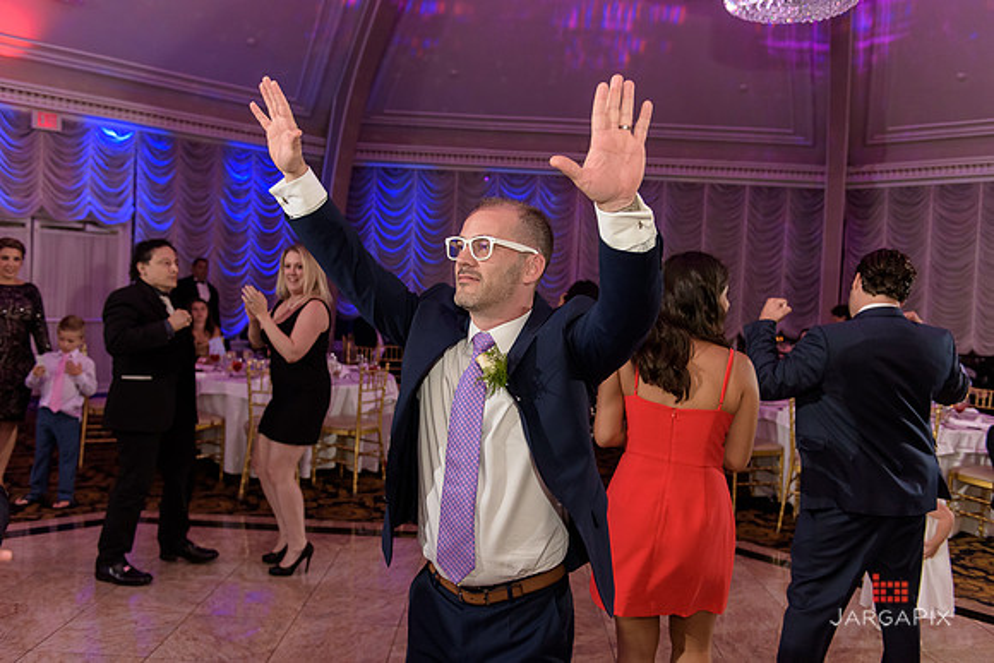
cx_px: 497
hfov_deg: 58.7
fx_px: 884
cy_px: 332
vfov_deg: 41.1
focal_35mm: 32
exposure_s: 1/125
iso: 1600
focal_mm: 32
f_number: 3.2
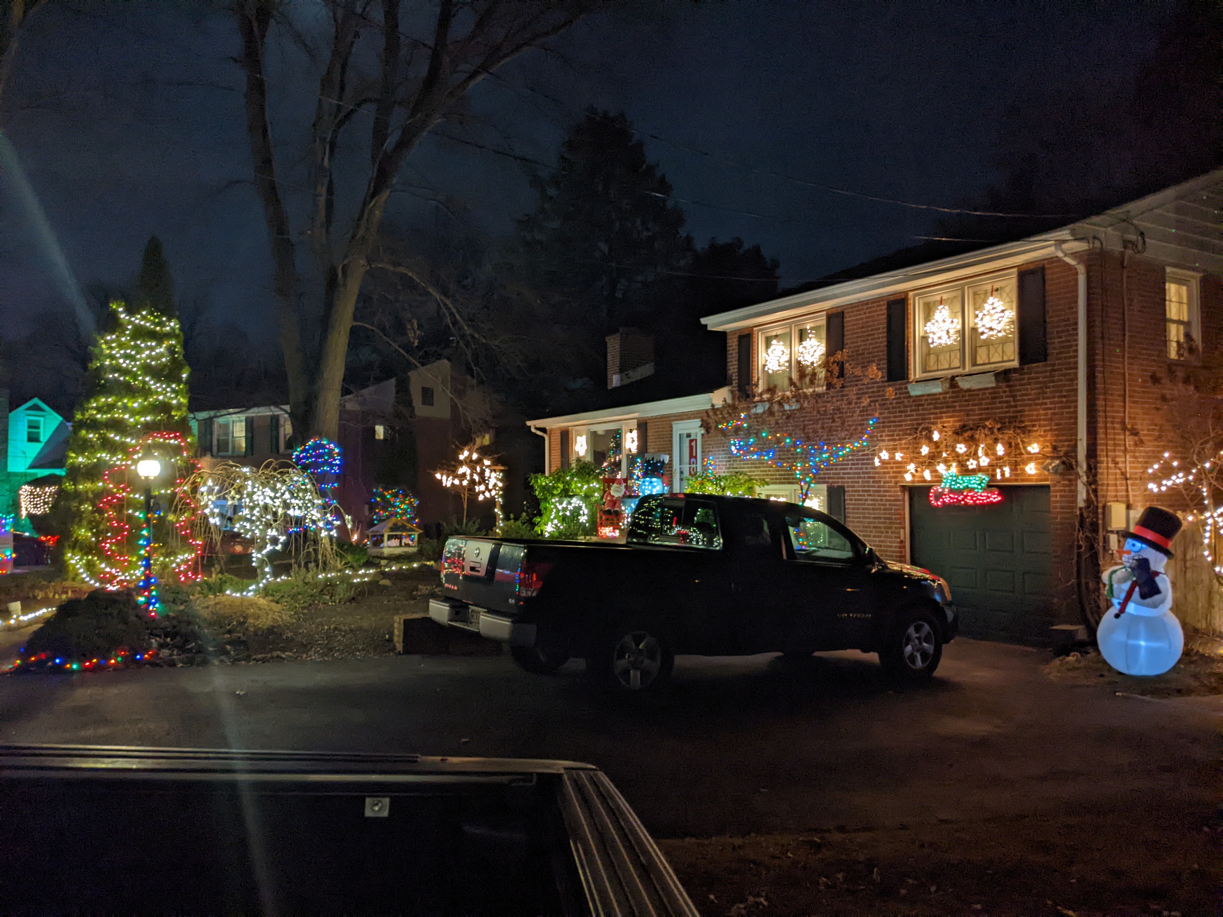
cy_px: 458
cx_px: 612
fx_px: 954
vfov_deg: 51.4
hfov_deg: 65.3
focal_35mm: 27
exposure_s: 1/17.1
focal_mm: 4.44
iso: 402
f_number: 1.8
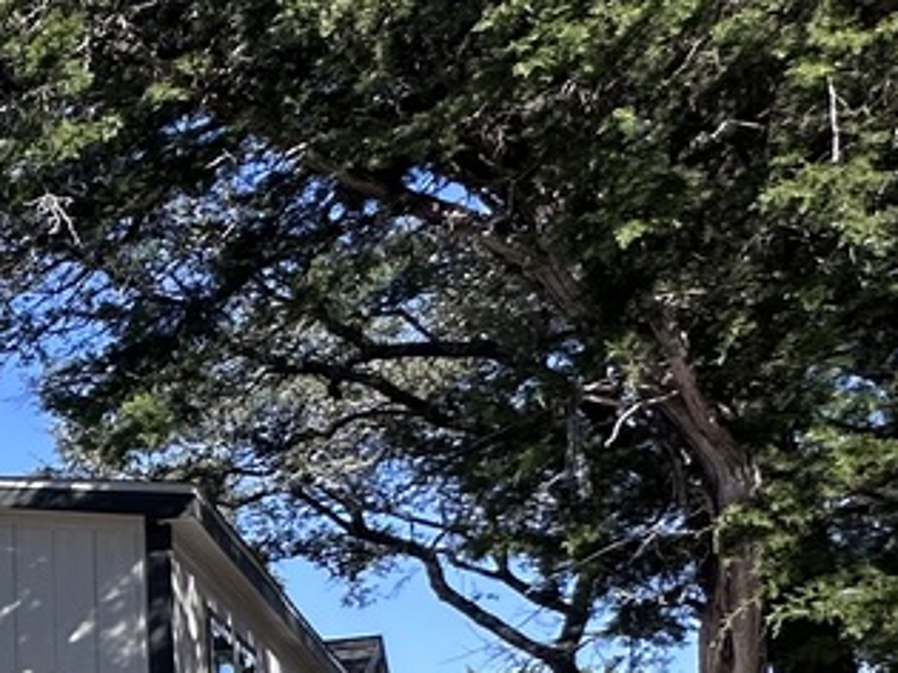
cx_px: -909
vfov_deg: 21.4
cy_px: 793
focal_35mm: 64
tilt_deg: +4.4
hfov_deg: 18.7
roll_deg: -0.4
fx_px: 1660
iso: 50
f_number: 2.2
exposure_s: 1/1319
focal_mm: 2.22
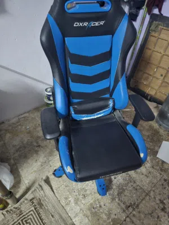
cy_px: 112
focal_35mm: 23
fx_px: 150
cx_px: 84
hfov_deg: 58.9
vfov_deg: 73.9
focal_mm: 6.3
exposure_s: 1/33.3
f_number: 1.7
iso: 2500
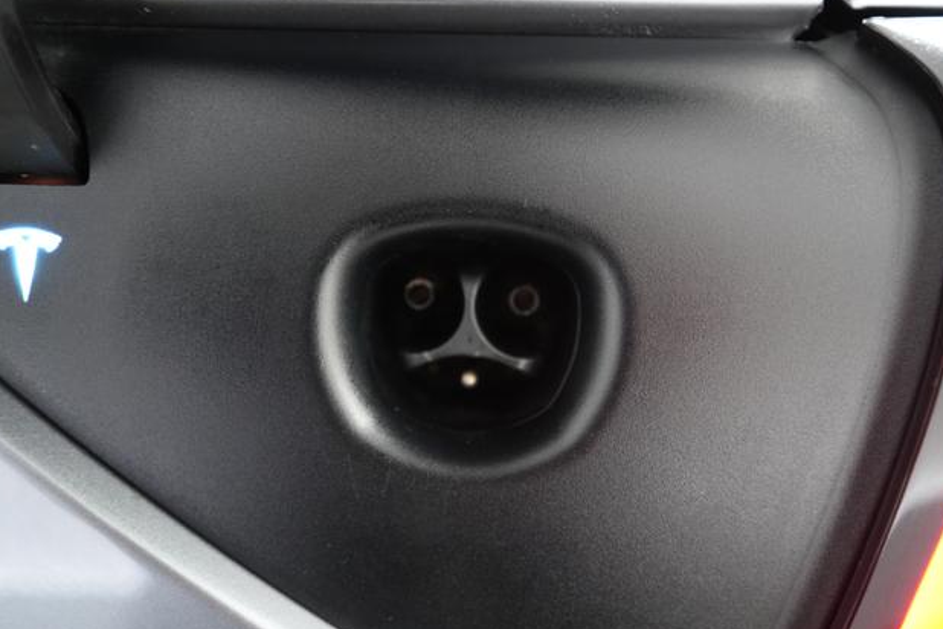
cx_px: 476
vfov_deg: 45.0
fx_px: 760
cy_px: 314
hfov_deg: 63.7
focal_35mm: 29
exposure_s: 1/60
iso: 5000
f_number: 2.8
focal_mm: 28
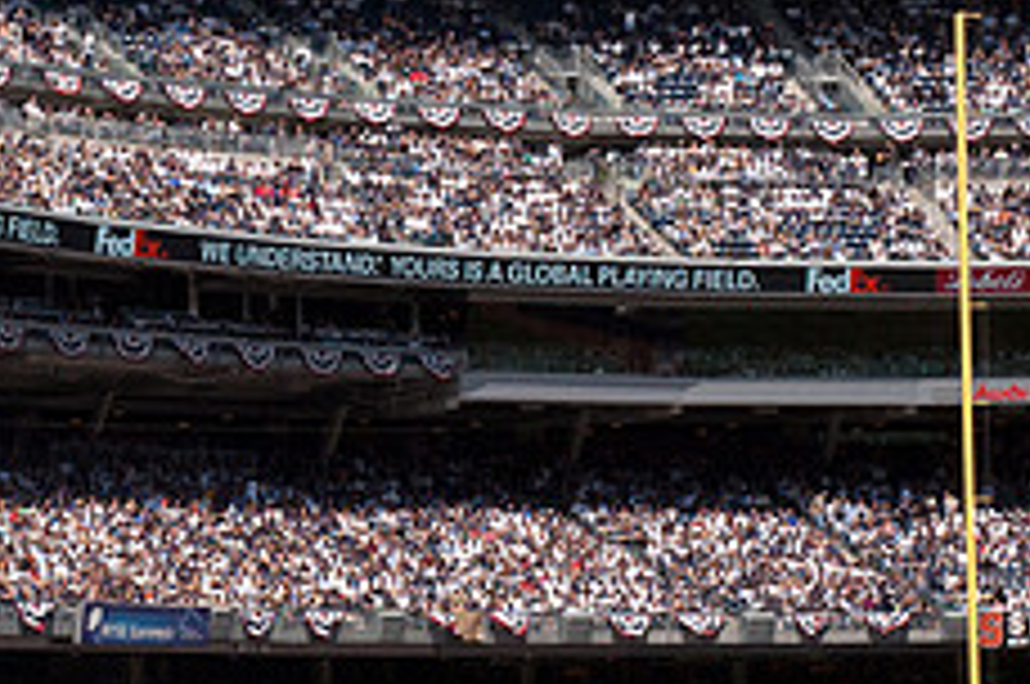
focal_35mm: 138
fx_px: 3943
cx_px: 81
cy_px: 708
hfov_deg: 14.7
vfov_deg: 9.8
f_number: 11
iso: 320
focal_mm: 35
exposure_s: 1/500
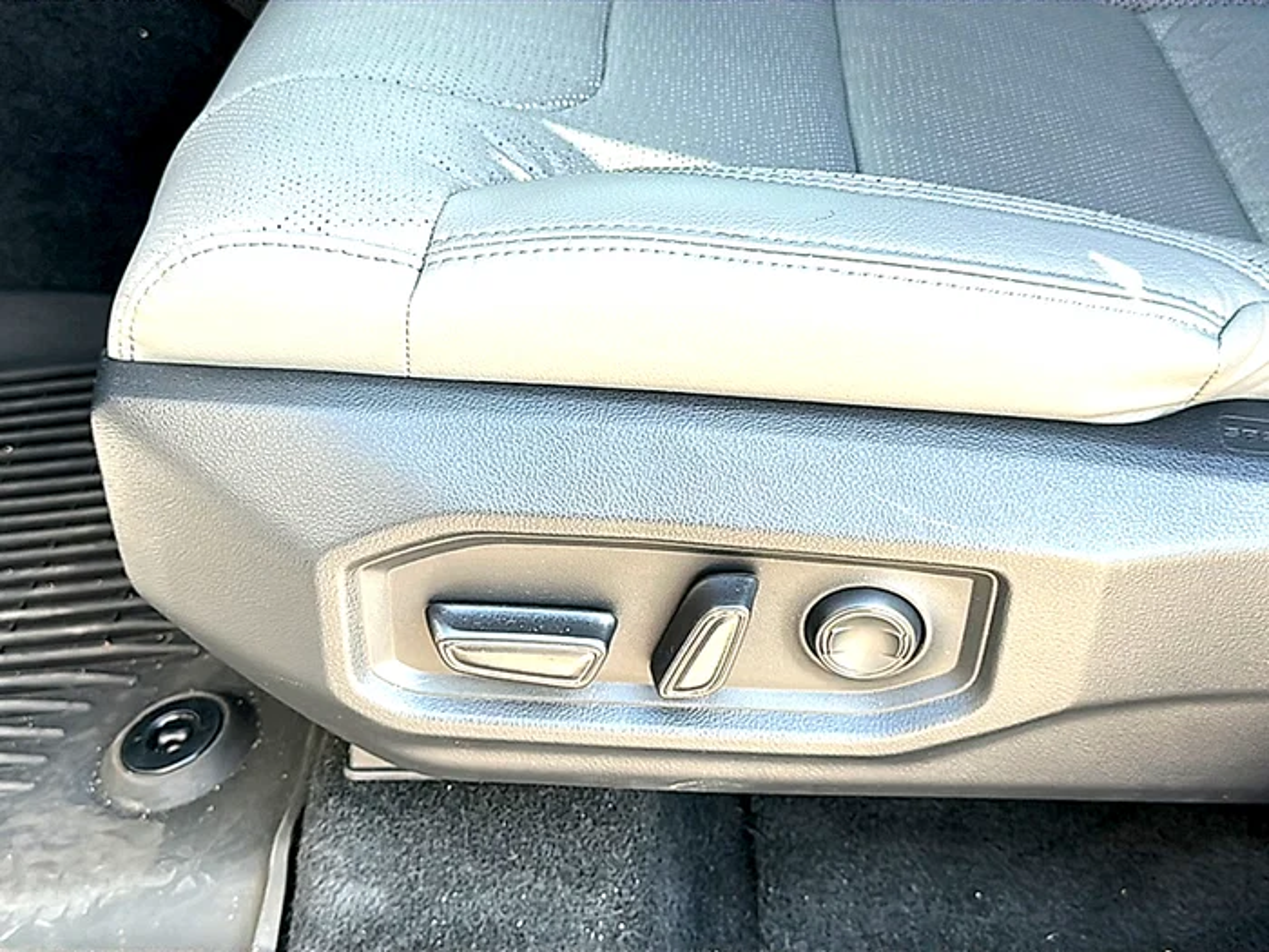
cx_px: 634
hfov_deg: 49.0
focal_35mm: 38
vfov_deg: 37.7
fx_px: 1393
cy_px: 476
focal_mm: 6.86
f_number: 1.78
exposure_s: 1/165
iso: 64
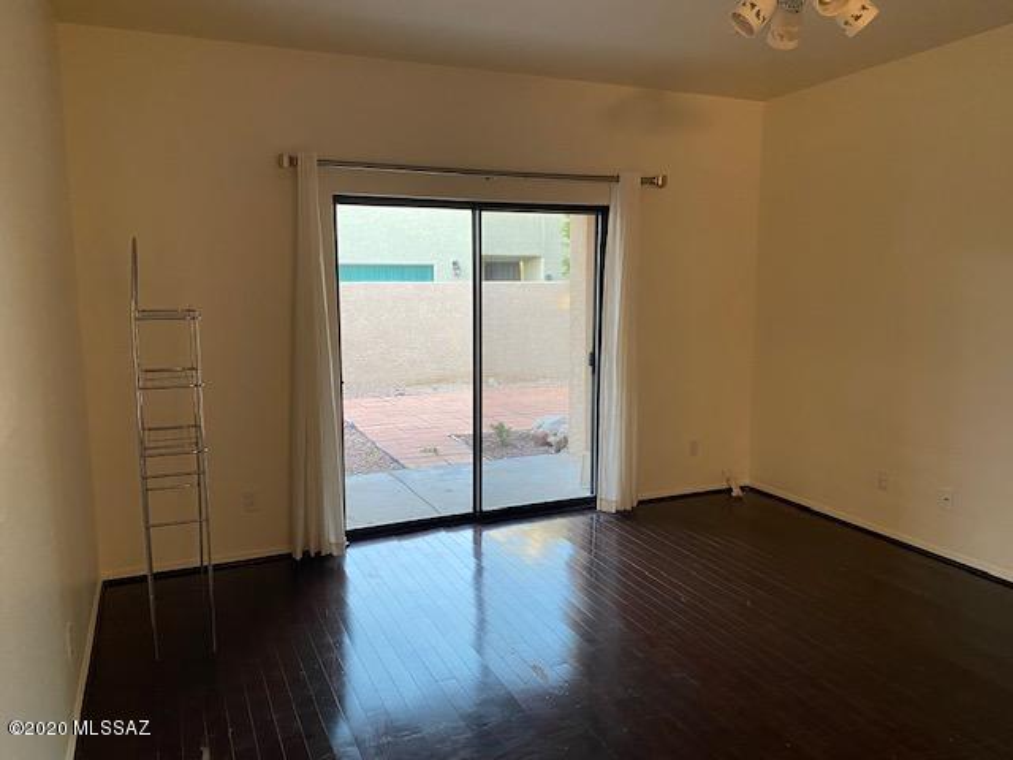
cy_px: 380
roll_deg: -0.4
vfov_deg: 53.1
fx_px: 761
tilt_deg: -7.5
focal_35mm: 26
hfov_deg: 67.3
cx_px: 506
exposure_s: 1/60
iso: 125
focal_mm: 4.25
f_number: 1.8
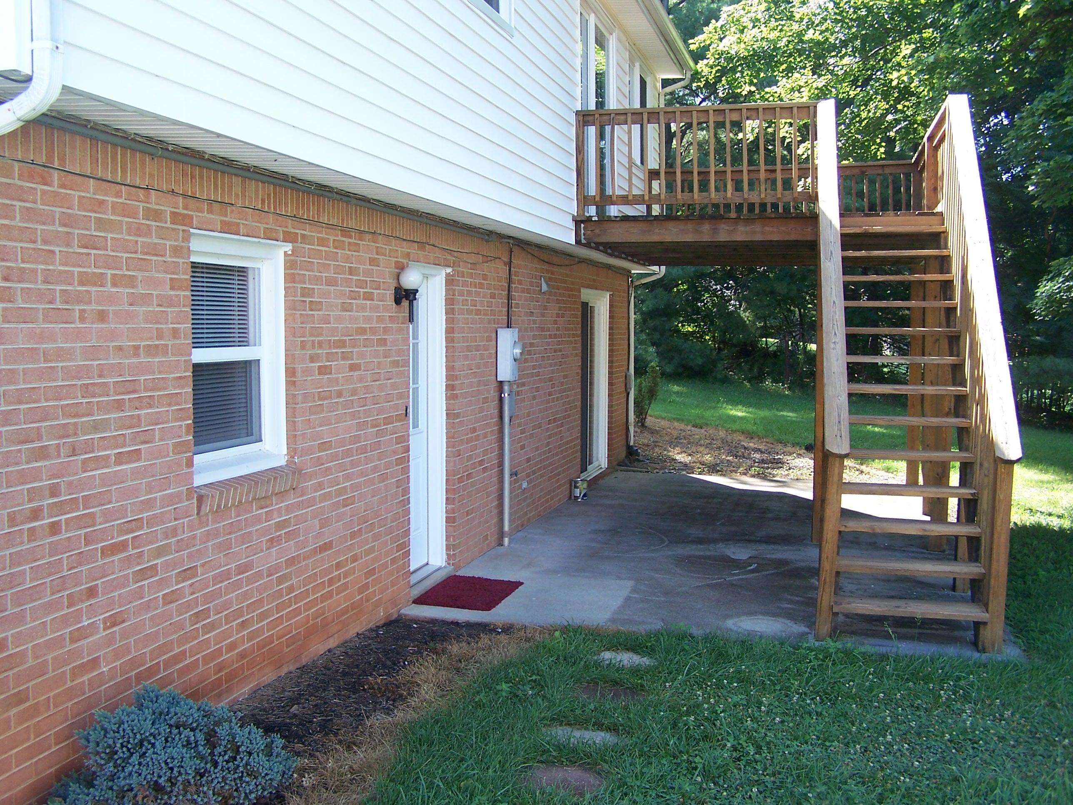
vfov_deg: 37.7
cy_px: 402
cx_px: 536
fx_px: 1178
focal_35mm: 38
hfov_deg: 49.0
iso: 80
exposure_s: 1/125
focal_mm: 6.3
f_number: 2.8
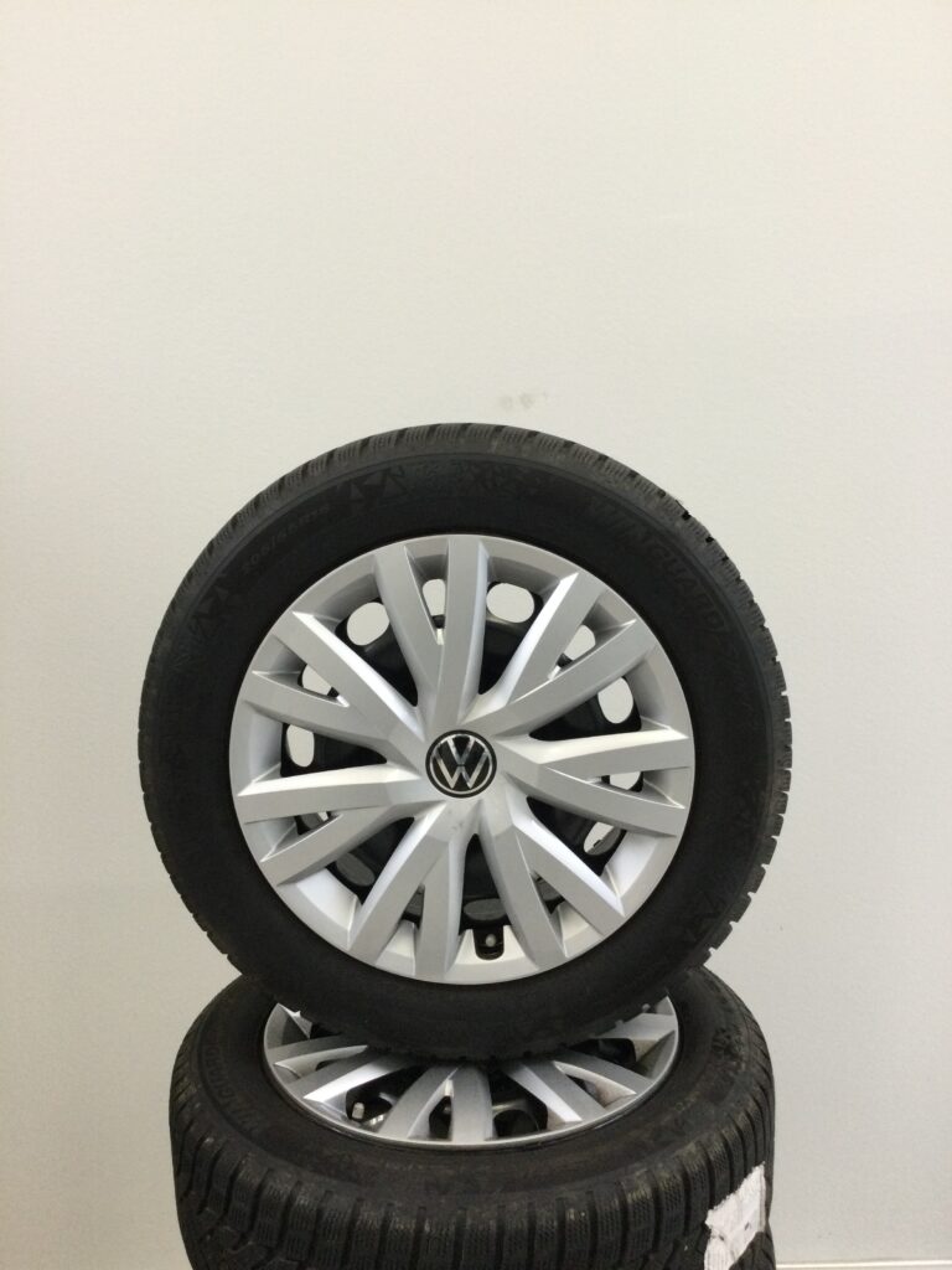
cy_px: 635
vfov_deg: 58.4
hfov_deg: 45.4
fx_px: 1137
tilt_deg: -11.2
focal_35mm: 31
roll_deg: +4.3
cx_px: 476
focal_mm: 3.3
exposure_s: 1/33
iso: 64
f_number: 2.4
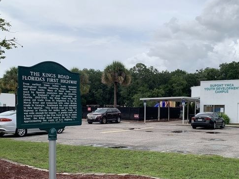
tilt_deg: -4.2
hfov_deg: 43.5
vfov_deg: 33.1
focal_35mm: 43
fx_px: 297
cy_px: 129
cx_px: 150
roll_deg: -0.1
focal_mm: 4.25
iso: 25
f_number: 1.8
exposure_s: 1/2160
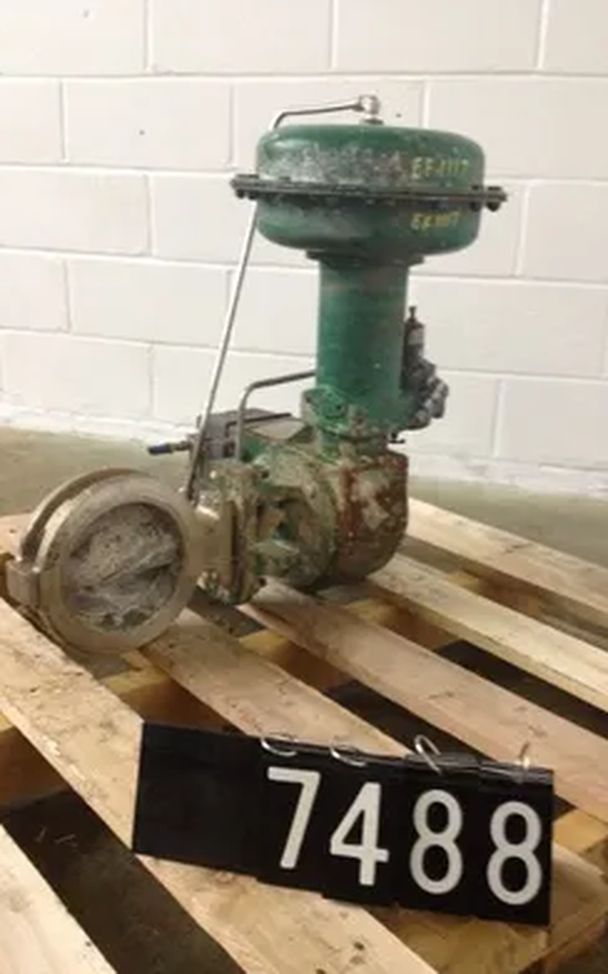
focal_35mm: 38
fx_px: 1009
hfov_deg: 33.5
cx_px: 324
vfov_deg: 51.6
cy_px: 496
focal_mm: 4.28
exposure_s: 1/20
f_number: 2.4
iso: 200
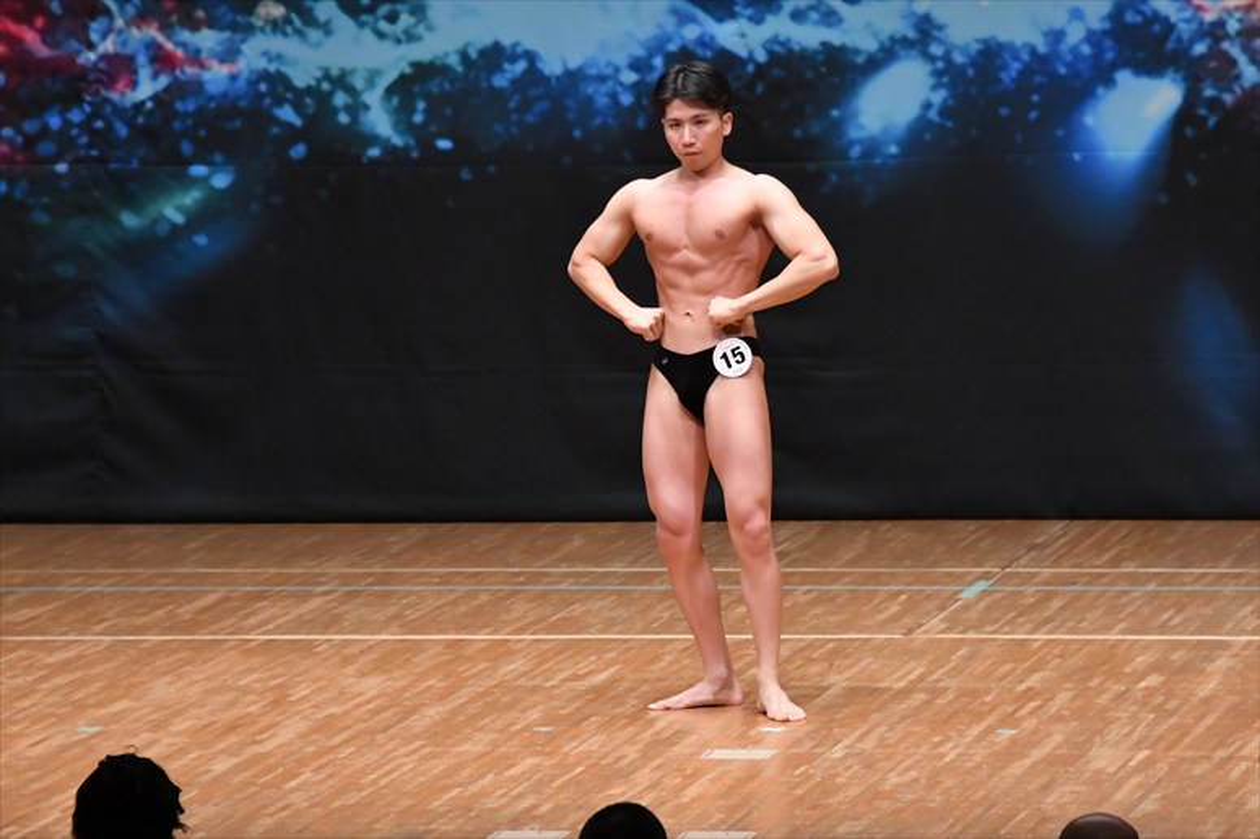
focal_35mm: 255
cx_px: 630
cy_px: 420
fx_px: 8921
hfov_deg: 8.1
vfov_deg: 5.4
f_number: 5.6
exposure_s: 1/400
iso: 6400
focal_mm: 170
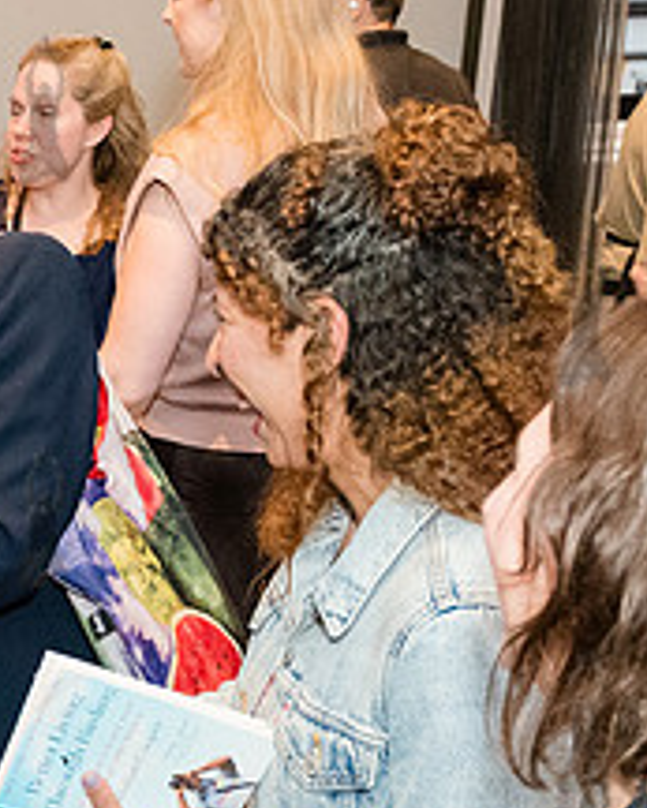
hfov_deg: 18.0
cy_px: 569
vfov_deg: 23.4
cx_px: -137
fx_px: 1937
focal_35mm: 81
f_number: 4
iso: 6400
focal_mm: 24
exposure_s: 1/250
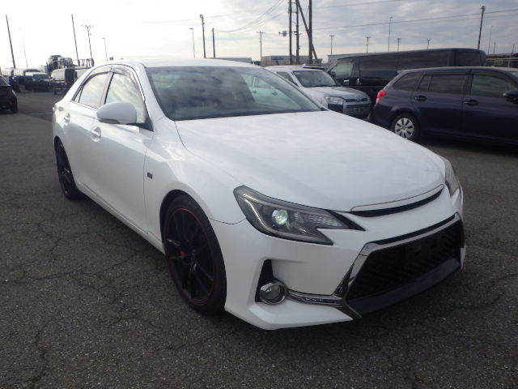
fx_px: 419
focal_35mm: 28
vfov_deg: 49.7
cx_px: 259
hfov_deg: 63.4
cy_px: 194
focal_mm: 5
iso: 125
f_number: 4.2
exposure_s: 1/1000
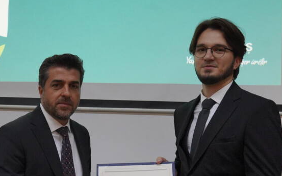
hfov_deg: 30.2
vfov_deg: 19.0
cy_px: 134
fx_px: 522
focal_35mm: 68
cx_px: 117
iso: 4000
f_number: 5
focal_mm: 36
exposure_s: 1/100
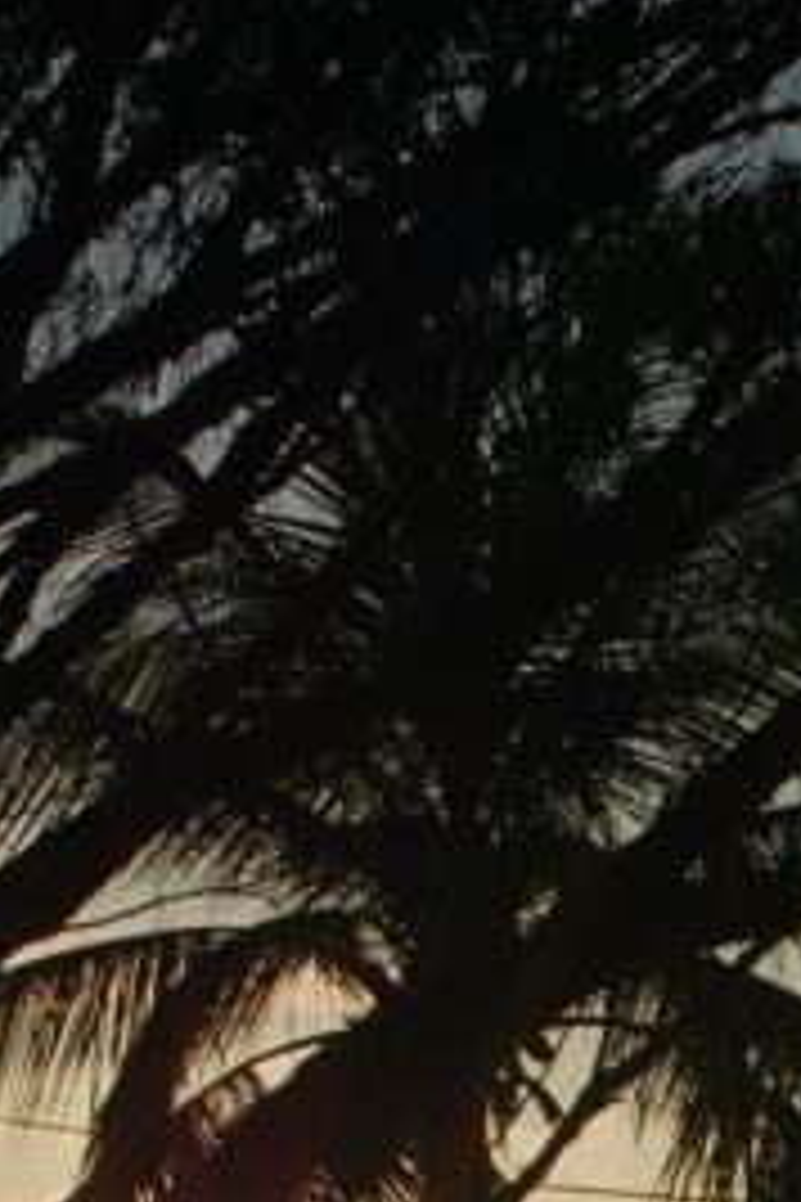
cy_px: 1384
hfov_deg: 7.4
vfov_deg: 11.0
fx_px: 6141
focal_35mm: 184
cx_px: 778
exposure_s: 1/500
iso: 100
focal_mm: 32
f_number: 11
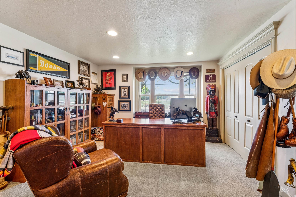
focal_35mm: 16
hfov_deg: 96.4
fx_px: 132
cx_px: 148
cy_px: 98
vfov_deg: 73.4
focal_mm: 16.1
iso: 400
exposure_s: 1/5
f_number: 13
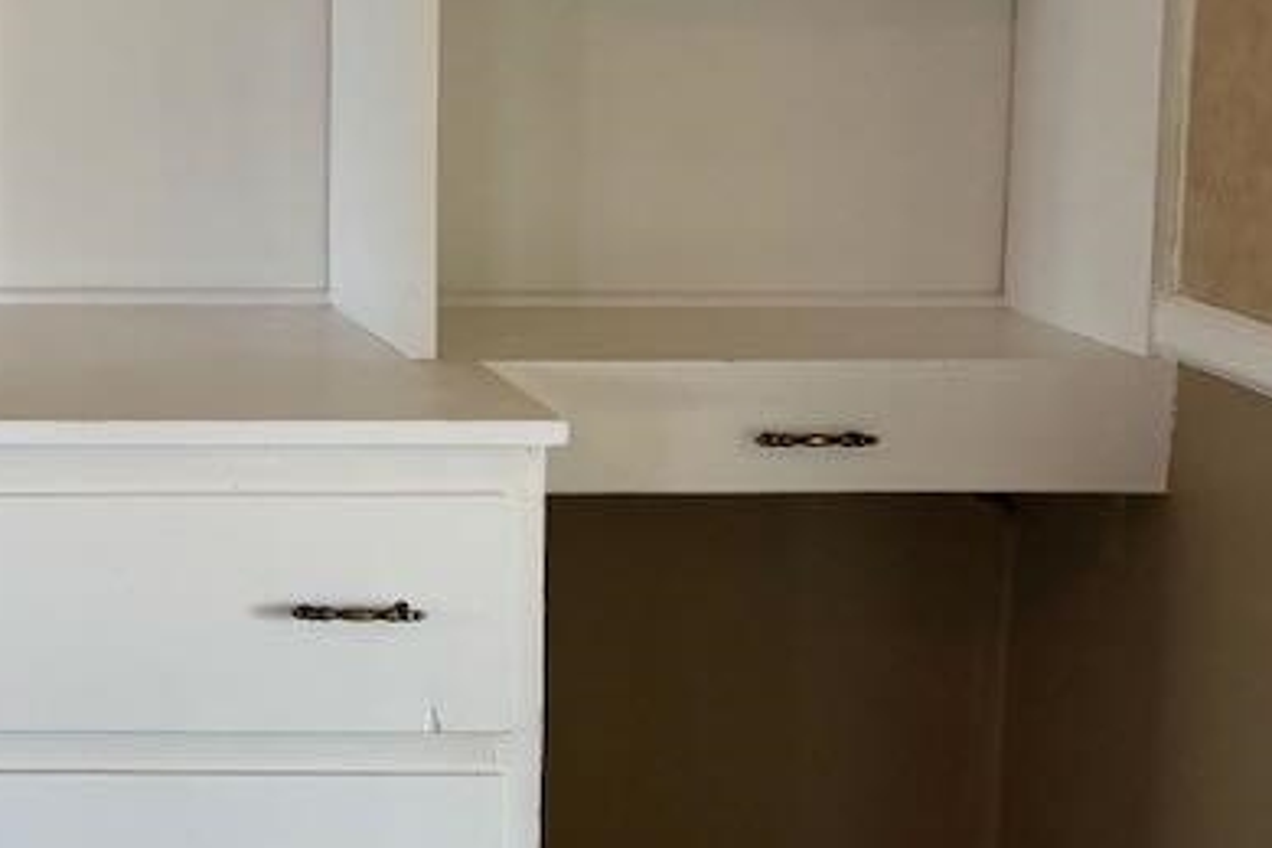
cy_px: 46
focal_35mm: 82
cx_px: -492
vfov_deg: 16.4
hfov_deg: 21.7
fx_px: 2897
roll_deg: +0.8
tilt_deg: -5.8
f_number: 1.78
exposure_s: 1/138
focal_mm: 6.76
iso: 200
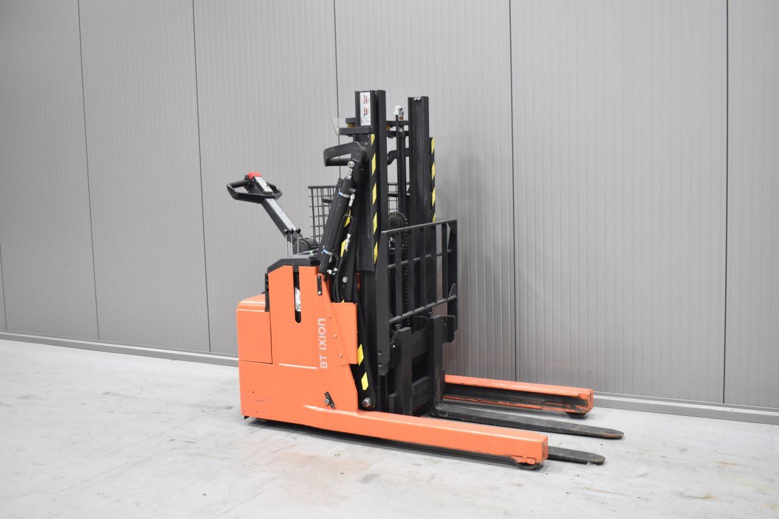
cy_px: 260
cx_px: 390
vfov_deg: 36.9
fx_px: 779
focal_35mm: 36
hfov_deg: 53.1
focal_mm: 24
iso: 1600
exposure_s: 1/40
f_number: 4.5
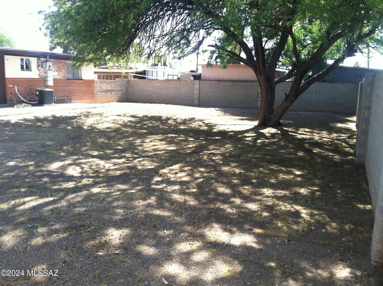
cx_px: 192
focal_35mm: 35
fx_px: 387
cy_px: 143
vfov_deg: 40.6
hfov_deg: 52.7
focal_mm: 3.85
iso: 80
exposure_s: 1/211
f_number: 2.8
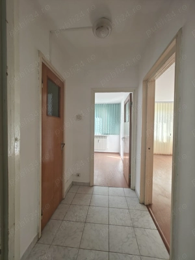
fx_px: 105
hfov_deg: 85.7
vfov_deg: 102.1
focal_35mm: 14
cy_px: 130
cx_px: 98
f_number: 2.2
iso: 80
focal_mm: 2.59
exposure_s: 1/50
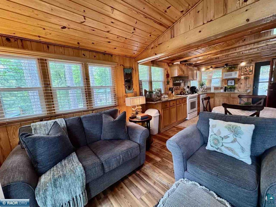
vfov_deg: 85.7
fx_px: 112
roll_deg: +2.1
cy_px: 104
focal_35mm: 14
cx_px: 138
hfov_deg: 102.1
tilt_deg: -8.7
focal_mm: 2.22
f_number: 2.2
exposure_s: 1/60
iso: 250
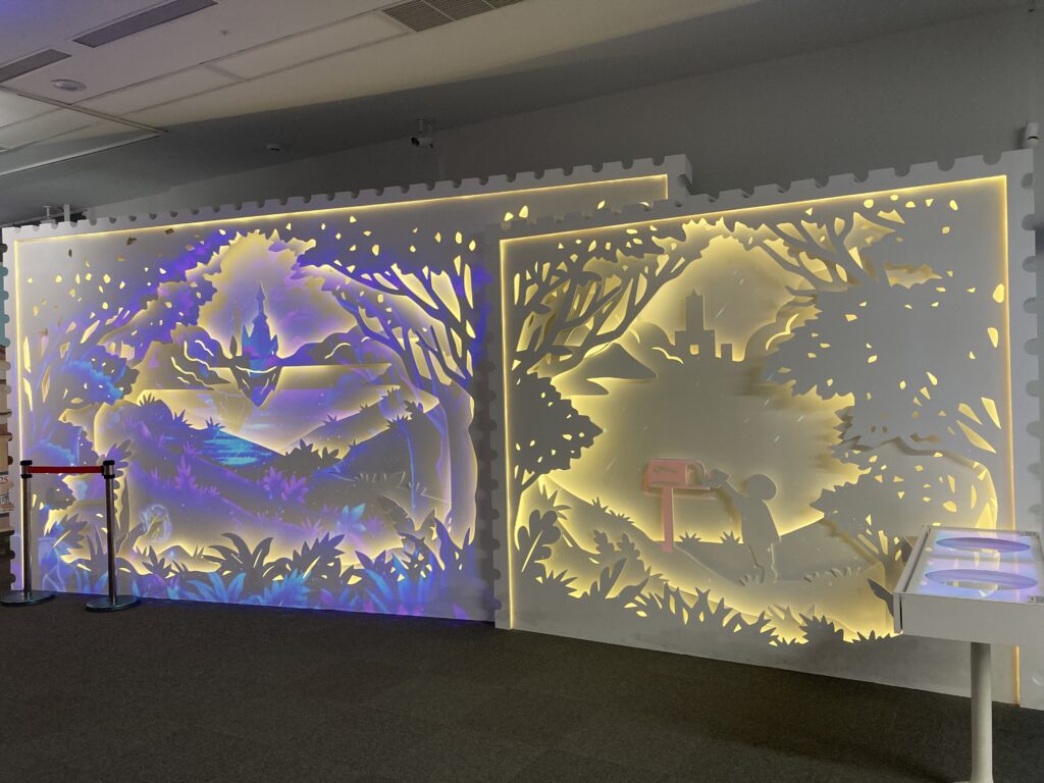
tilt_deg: +0.7
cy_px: 392
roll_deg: +1.5
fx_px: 844
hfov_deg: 63.4
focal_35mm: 28
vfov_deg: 49.7
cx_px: 522
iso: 160
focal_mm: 3.99
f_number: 1.8
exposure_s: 1/56
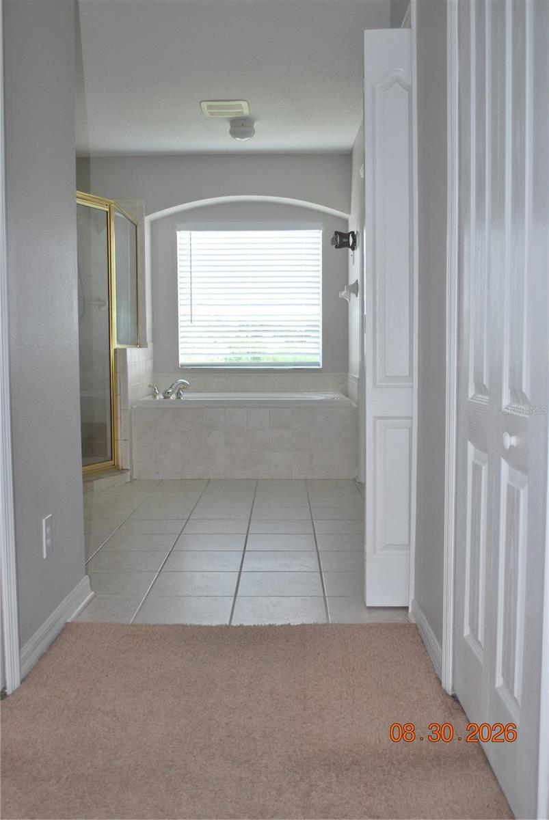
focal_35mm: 36
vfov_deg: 53.1
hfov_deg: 37.0
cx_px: 274
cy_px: 410
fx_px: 821
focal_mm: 24
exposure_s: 1/80
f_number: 4.2
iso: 200
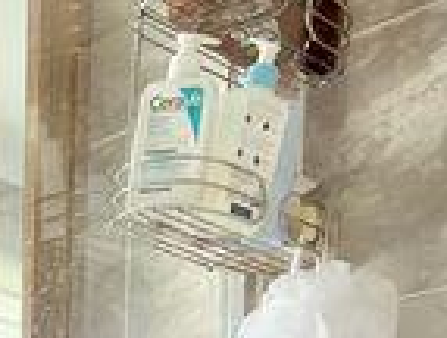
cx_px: -250
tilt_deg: -2.3
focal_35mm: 100
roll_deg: -0.7
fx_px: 1295
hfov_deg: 17.4
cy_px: 739
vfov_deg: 12.5
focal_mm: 2.22
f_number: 2.2
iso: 64
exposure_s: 1/39
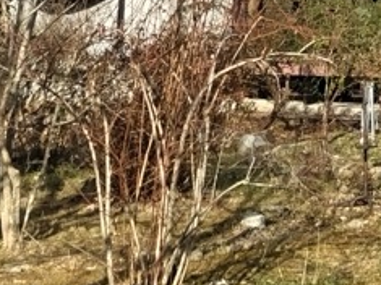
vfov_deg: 10.3
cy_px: -274
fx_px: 1463
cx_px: 579
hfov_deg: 13.9
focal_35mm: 133
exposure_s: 1/552
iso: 50
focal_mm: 4.8
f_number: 1.79
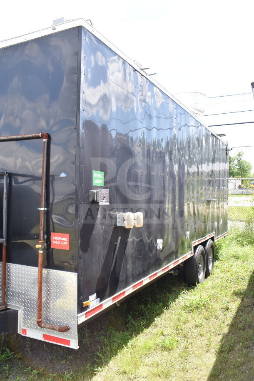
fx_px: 317
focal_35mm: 30
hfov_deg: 43.6
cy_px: 190
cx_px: 127
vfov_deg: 61.9
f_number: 6.3
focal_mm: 20
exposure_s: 1/160
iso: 200
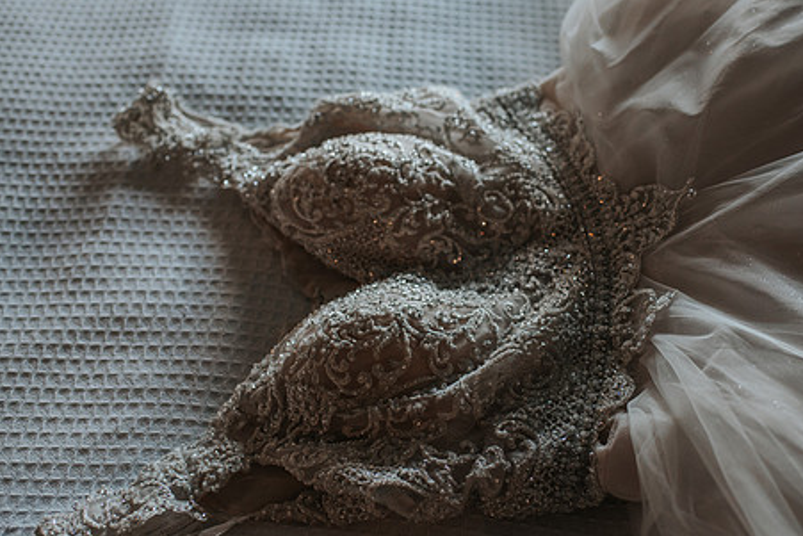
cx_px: 417
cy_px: 300
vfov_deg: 29.9
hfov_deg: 43.6
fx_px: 1004
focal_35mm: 45
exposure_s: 1/640
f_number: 2.5
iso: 2200
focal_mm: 35
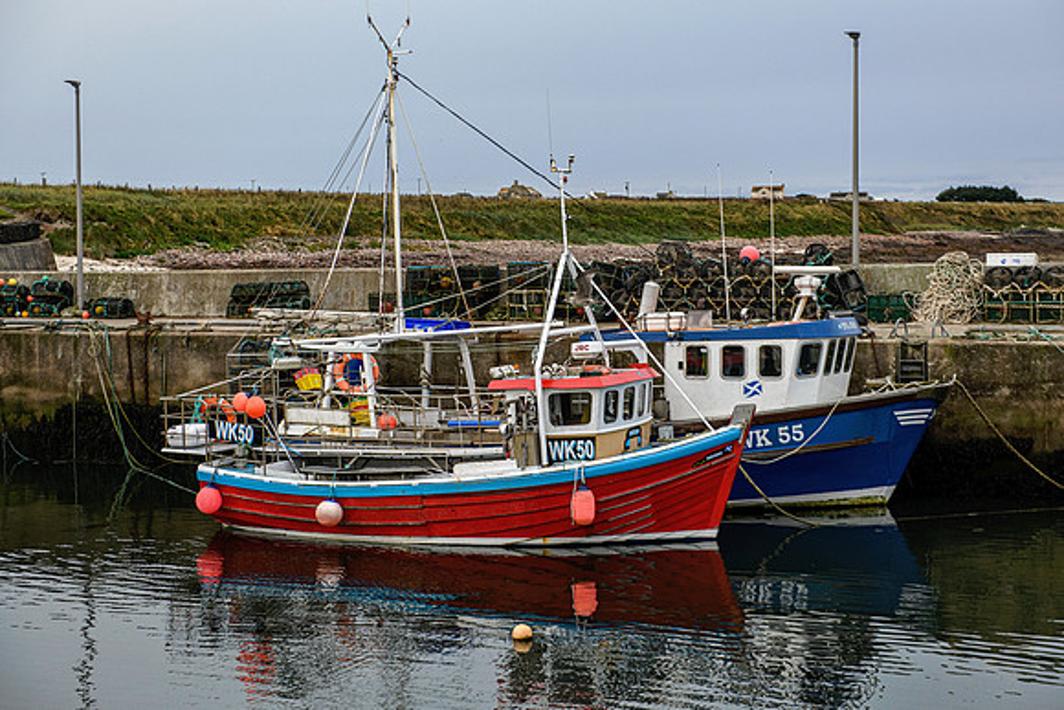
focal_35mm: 73
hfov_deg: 27.7
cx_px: 550
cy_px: 340
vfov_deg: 18.7
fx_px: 2155
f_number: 4
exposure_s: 1/2500
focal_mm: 70
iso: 800
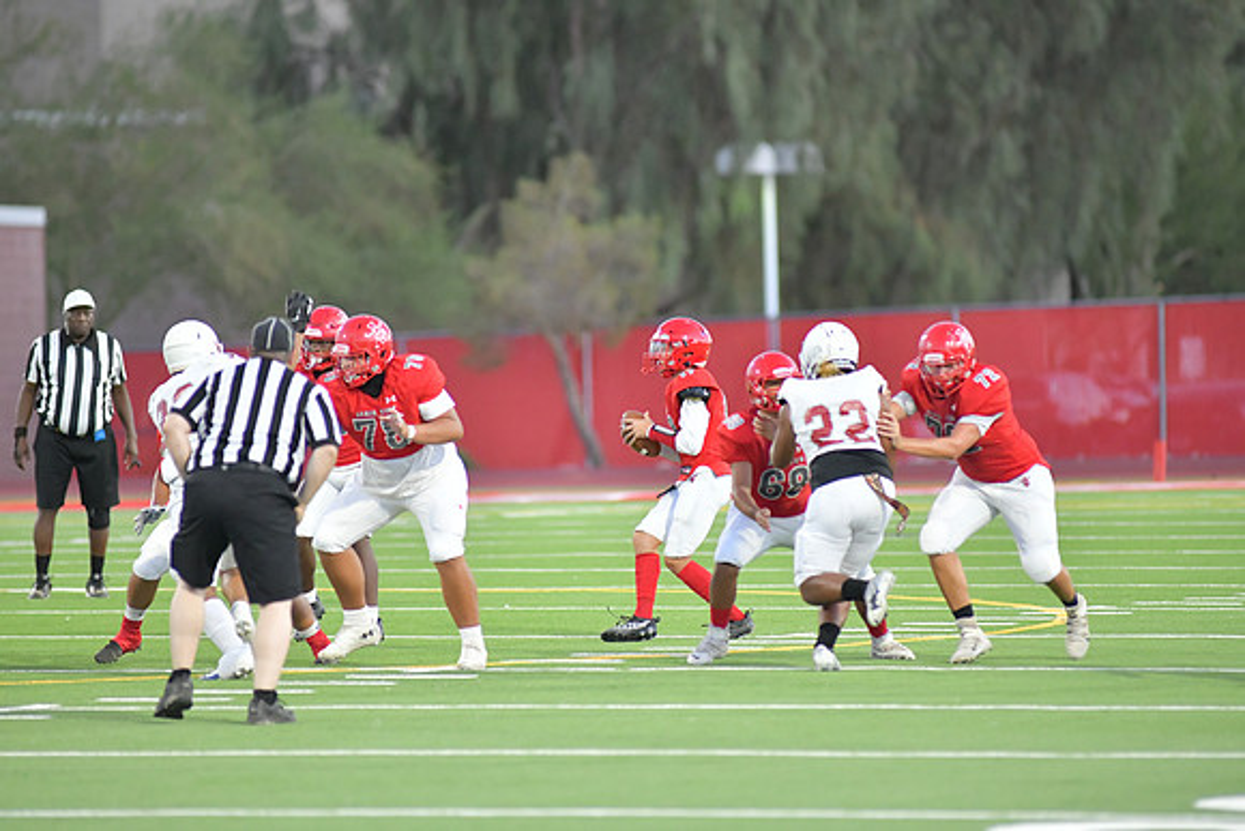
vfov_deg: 4.6
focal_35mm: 300
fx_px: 10377
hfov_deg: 6.9
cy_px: 416
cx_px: 622
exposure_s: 1/1250
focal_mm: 300
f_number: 3.5
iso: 7200
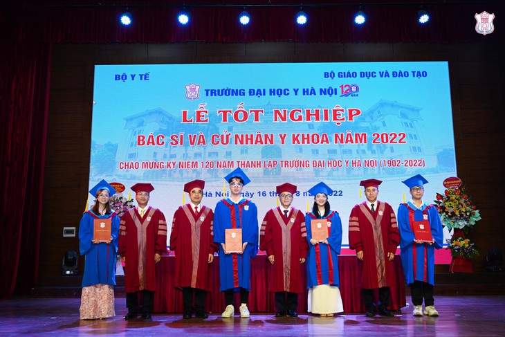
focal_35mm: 36
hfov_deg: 53.1
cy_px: 168
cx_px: 252
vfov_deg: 36.9
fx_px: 505
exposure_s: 1/100
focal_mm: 36
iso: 800
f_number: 5.6
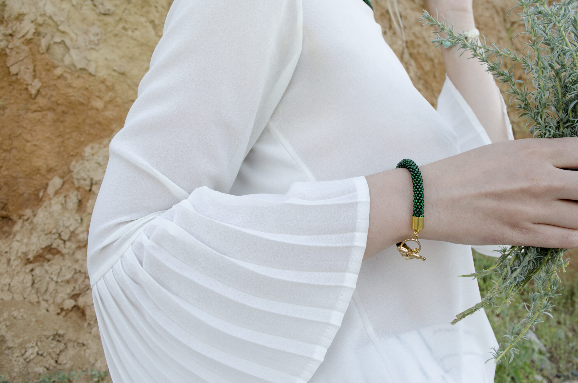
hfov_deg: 67.5
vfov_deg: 47.7
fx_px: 433
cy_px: 192
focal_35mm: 27
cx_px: 289
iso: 400
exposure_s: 1/125
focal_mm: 18
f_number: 8
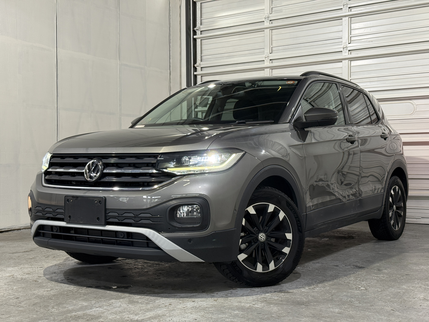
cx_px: 214
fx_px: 595
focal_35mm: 48
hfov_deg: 39.7
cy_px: 161
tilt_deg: -0.3
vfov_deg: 30.3
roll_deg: +0.4
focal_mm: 6.76
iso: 125
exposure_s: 1/60
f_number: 1.78
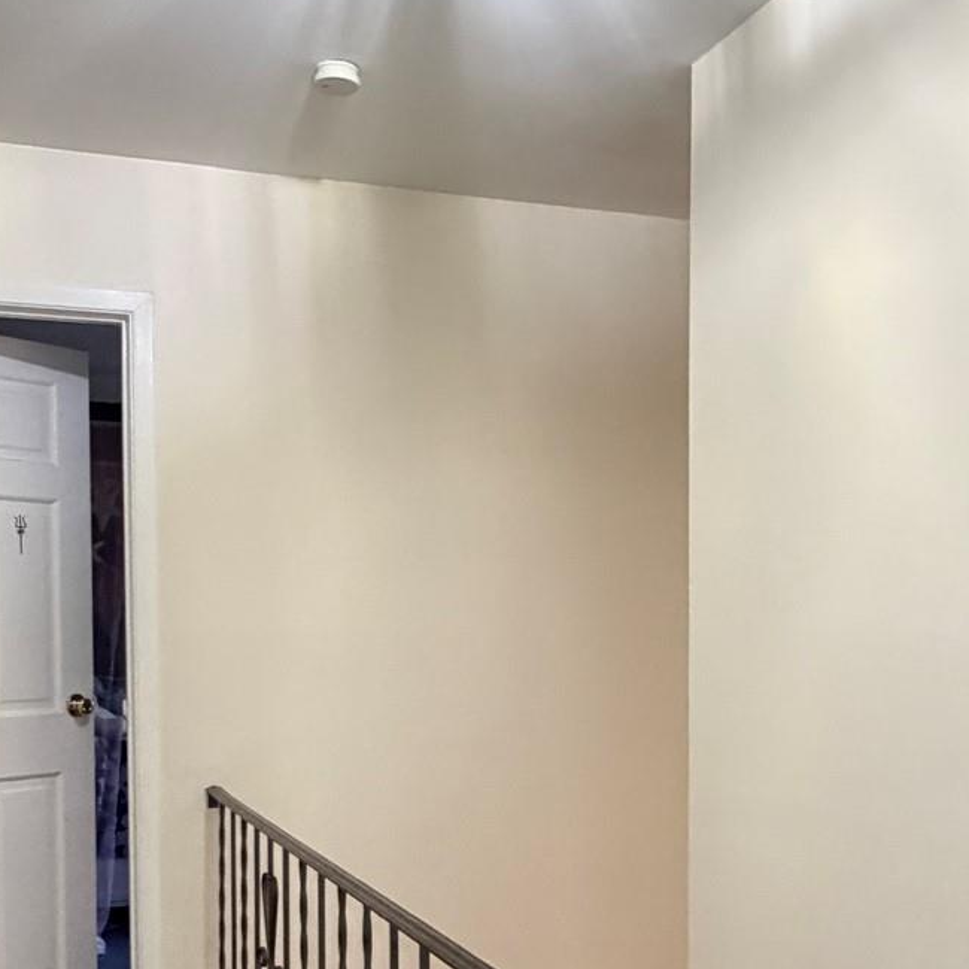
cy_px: 672
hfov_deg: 42.6
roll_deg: -0.4
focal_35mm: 39
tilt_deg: -2.4
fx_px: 1235
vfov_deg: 42.1
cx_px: 388
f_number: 2.2
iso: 800
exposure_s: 1/60
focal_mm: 2.22
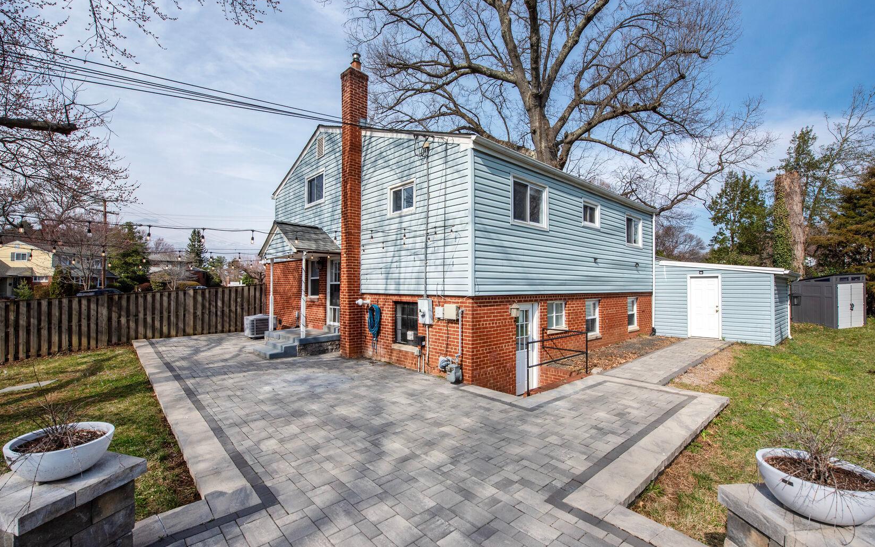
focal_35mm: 16
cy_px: 293
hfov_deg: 97.8
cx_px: 437
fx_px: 382
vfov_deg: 71.2
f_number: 8
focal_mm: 15
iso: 200
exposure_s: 1/2000
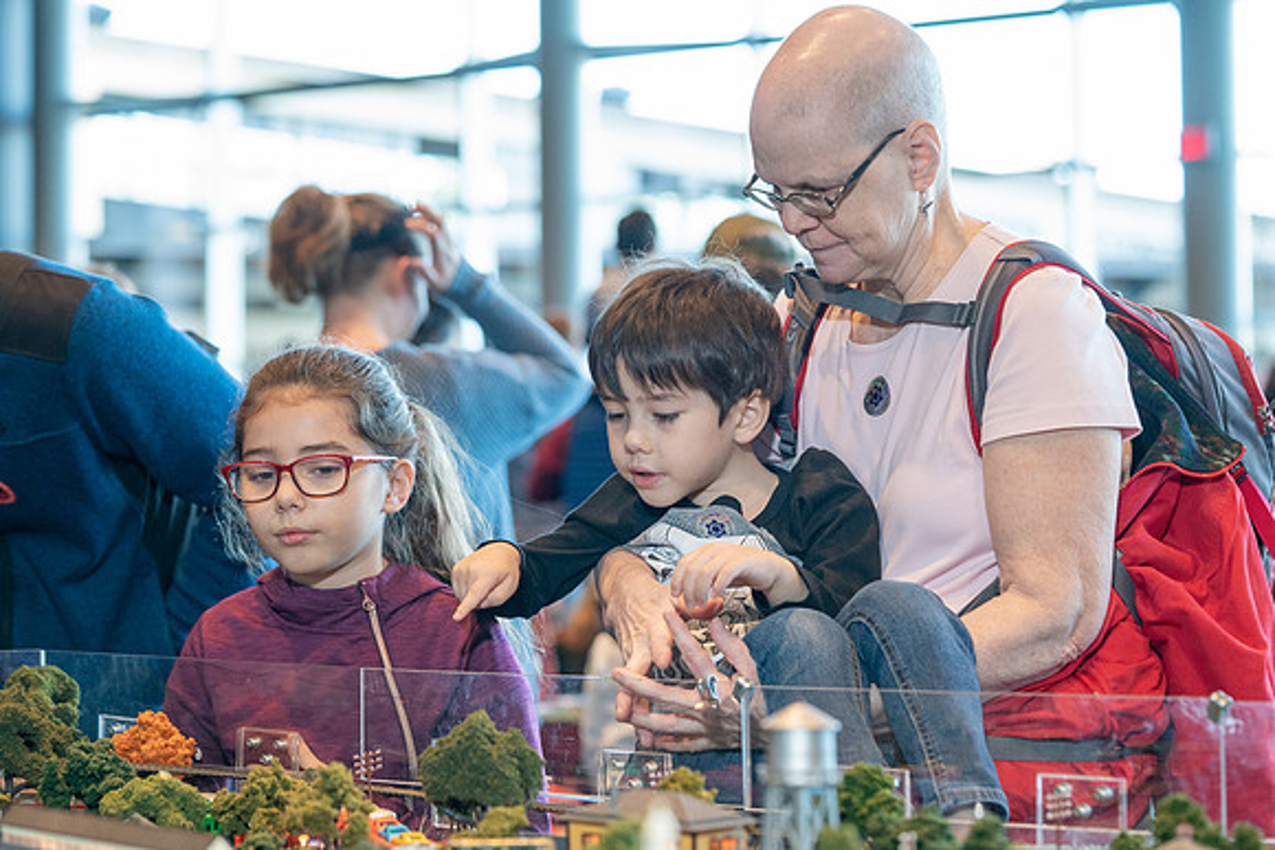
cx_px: 611
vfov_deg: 14.5
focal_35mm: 94
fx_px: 3334
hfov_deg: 21.7
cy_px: 440
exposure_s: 1/200
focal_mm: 90
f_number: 4
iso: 2000
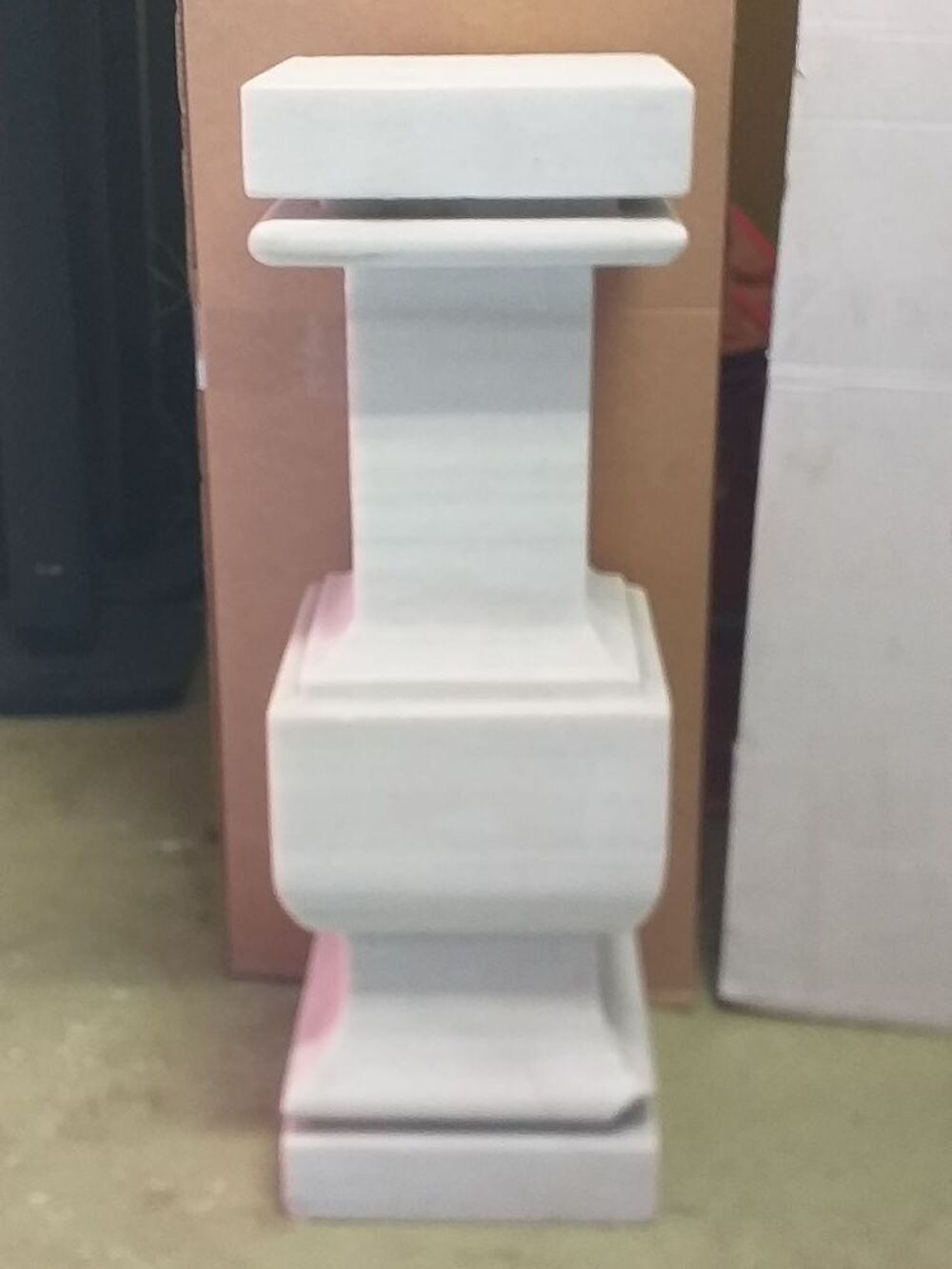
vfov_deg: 67.3
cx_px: 476
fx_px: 953
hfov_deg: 53.1
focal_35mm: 26
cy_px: 634
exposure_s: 1/25
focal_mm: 3.6
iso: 250
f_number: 1.9
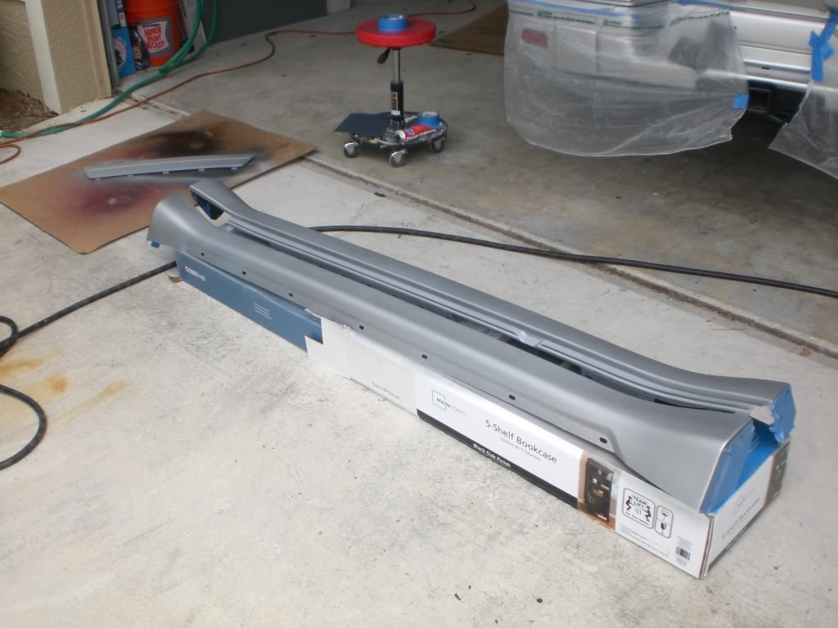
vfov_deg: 37.7
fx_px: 920
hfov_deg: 49.0
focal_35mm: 38
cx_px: 419
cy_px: 314
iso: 50
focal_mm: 6.3
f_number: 3.1
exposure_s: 1/400
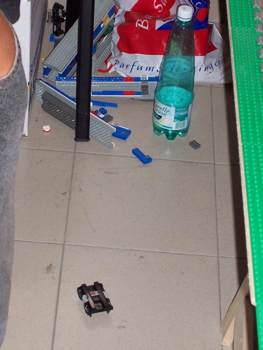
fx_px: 1205
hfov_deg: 12.4
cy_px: 124
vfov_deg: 16.5
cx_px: 97
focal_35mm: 119
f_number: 4.1
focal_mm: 13.5
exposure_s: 1/90
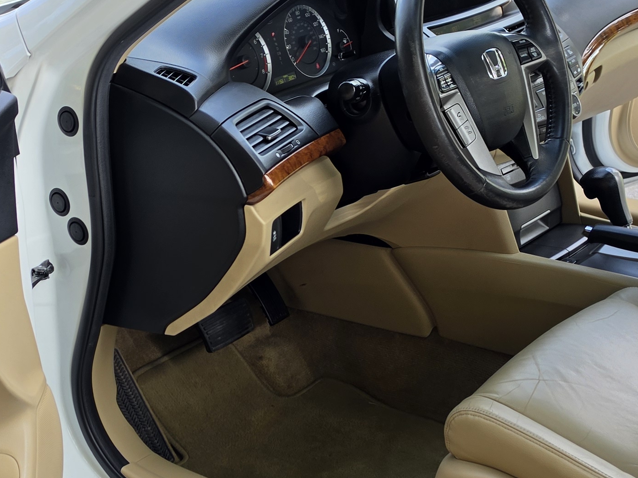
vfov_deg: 22.2
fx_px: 1216
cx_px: 206
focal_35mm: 66
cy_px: 269
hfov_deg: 29.2
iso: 20
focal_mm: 6.5
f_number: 1.4
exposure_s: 1/180
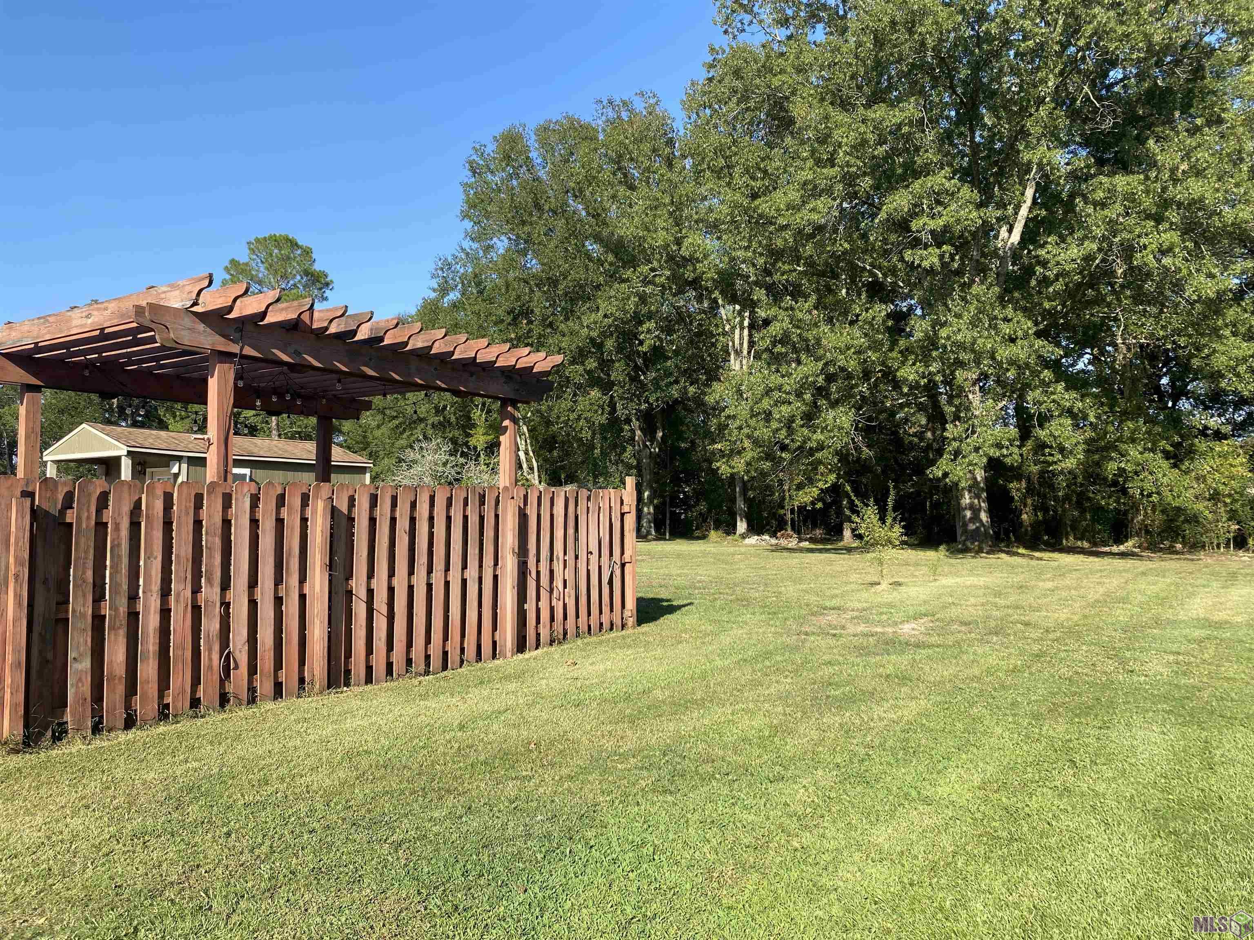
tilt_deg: +2.3
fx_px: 942
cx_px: 627
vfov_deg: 53.1
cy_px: 470
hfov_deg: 67.3
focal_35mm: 26
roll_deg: -0.5
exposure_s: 1/1464
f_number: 1.8
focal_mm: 4.25
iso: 32
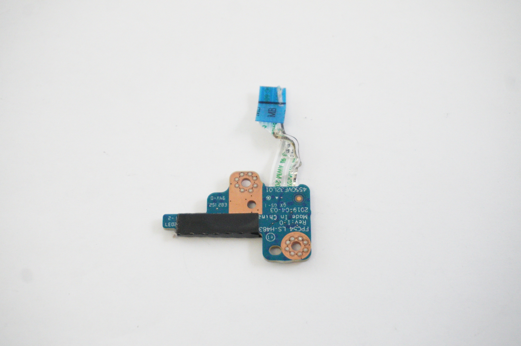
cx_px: 260
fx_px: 1084
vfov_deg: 18.1
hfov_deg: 27.0
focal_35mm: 75
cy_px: 173
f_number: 5.6
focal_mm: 50
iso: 6400
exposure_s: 1/320
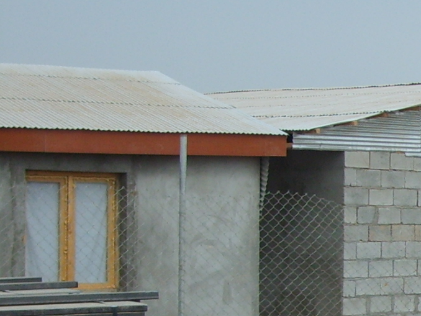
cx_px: 684
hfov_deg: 12.8
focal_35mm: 144
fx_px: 1752
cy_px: 389
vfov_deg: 10.1
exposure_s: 1/180
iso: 50
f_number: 7.7
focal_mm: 7.2
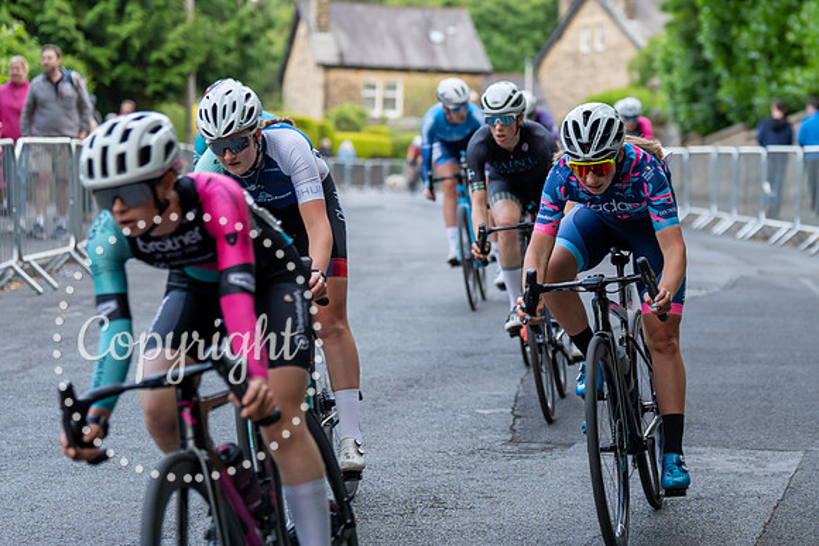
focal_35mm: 114
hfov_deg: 17.9
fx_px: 2592
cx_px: 562
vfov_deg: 12.0
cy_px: 171
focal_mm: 83
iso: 640
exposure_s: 1/500
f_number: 2.8
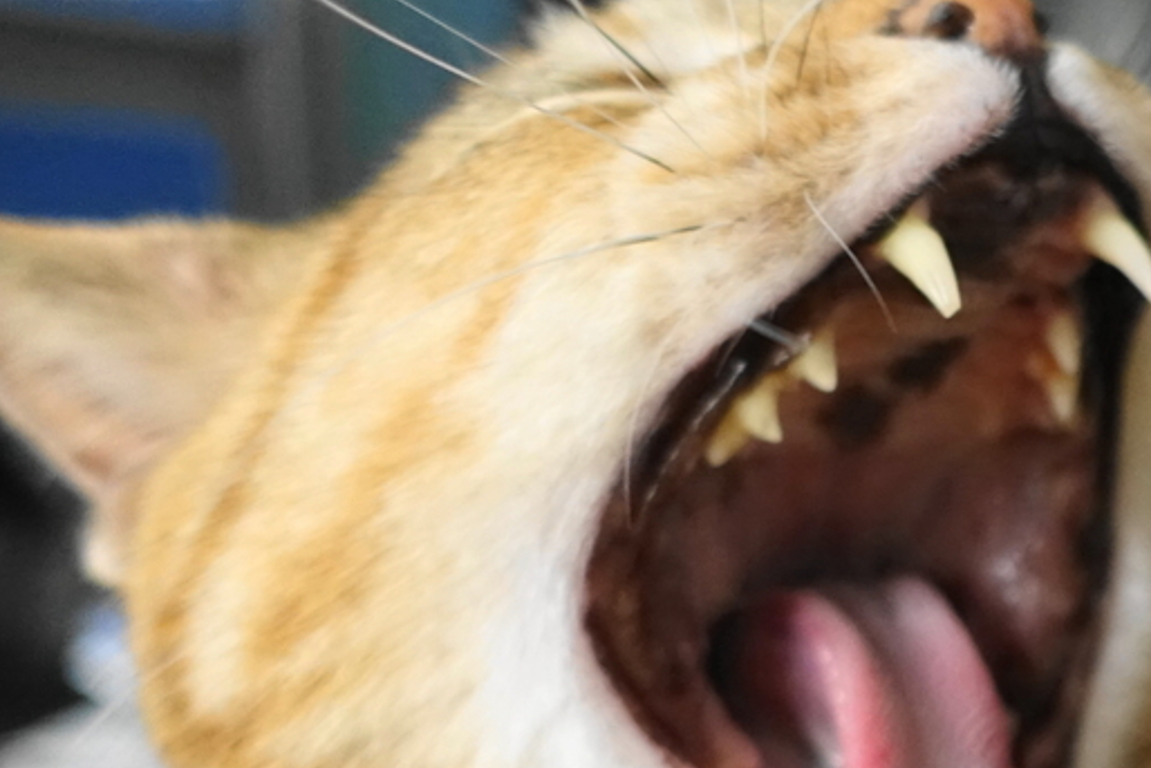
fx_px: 1791
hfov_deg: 32.7
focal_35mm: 56
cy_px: 566
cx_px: 1151
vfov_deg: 24.0
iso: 1000
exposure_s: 1/250
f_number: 2
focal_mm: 8.8
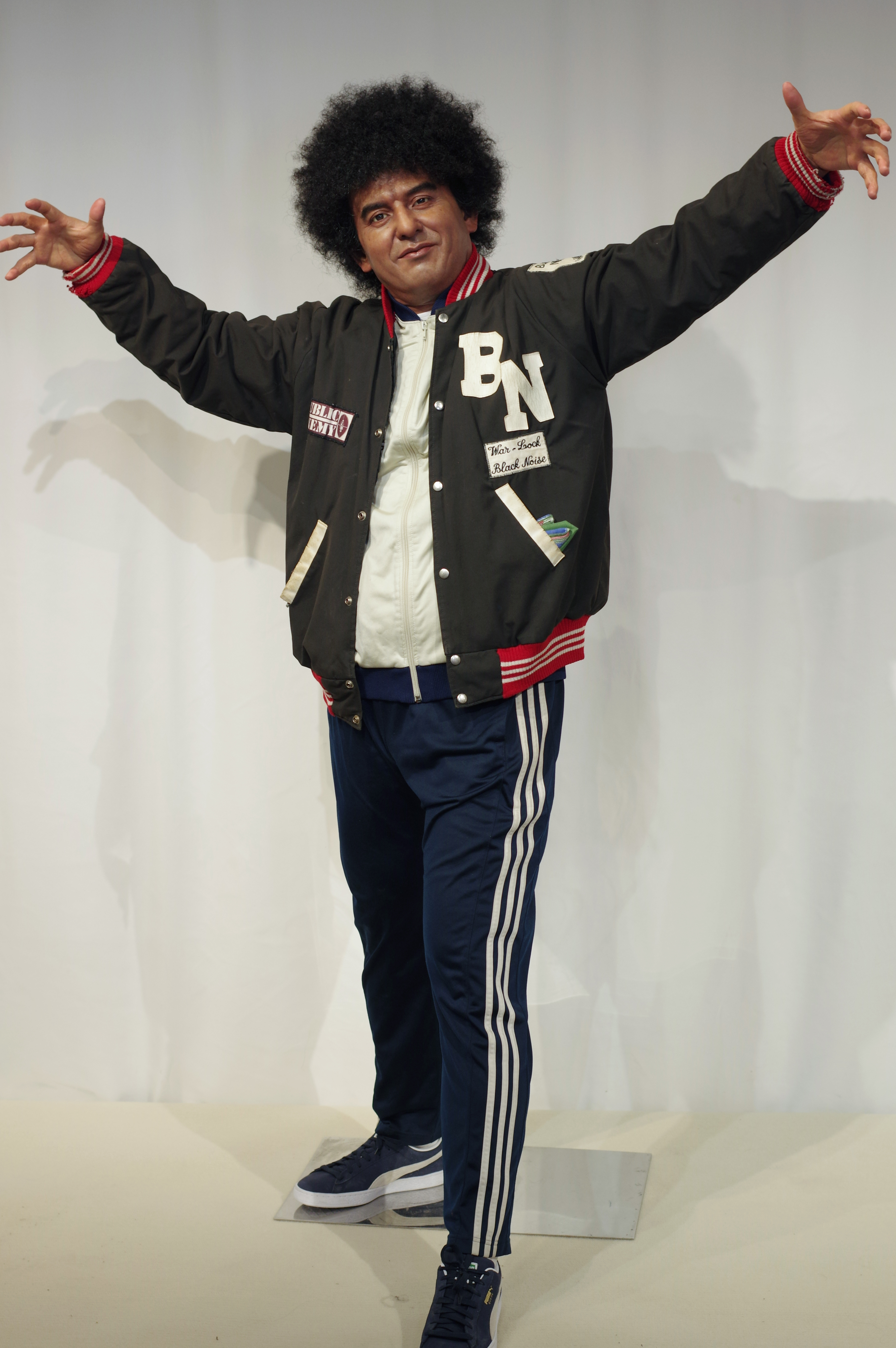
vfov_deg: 35.1
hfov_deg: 23.7
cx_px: 442
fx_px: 2132
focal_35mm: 57
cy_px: 706
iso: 400
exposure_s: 1/80
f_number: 4
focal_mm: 35
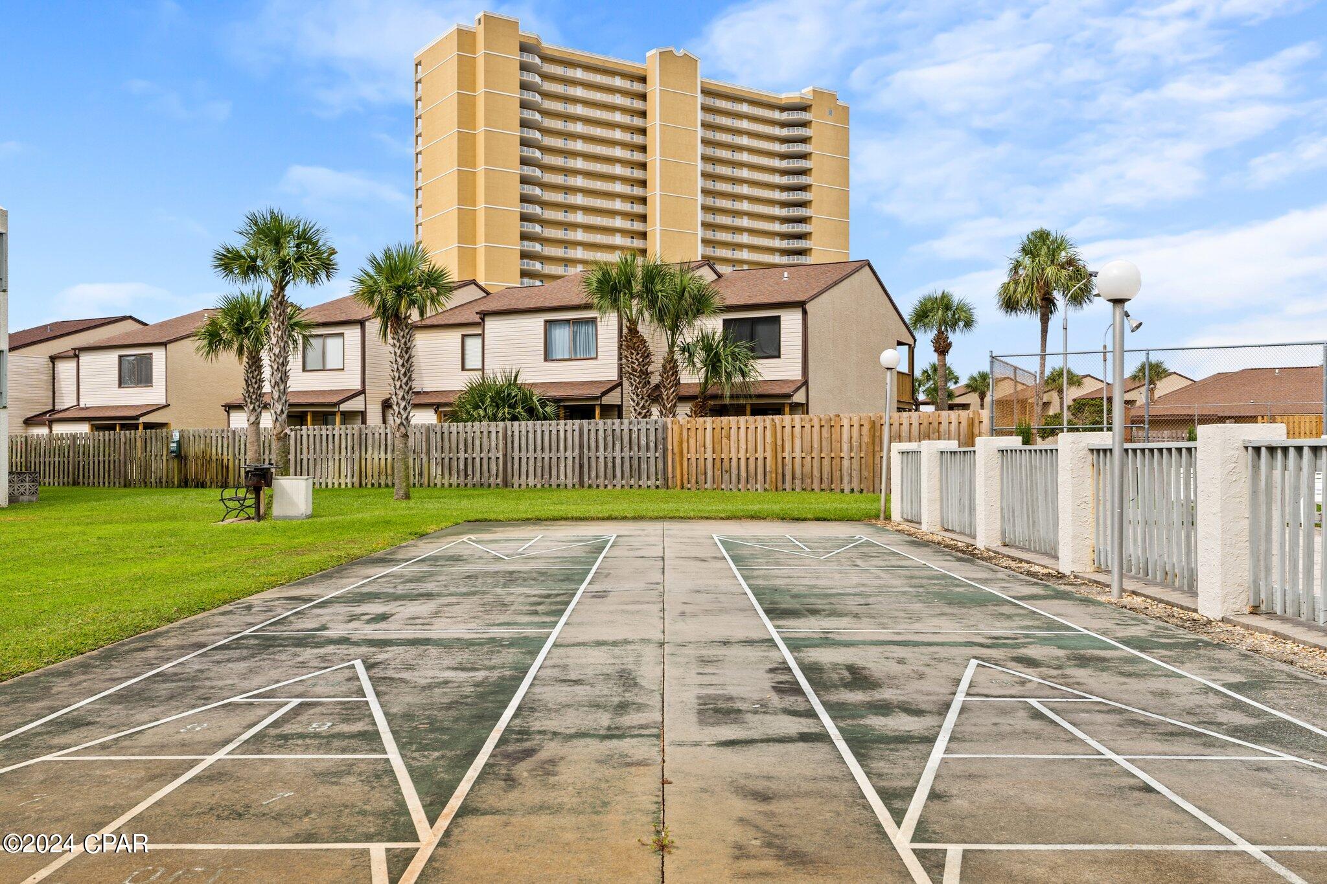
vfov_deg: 43.6
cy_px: 442
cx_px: 664
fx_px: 1106
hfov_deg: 61.9
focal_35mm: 30
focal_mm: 20.4
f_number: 9
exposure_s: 1/125
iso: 100
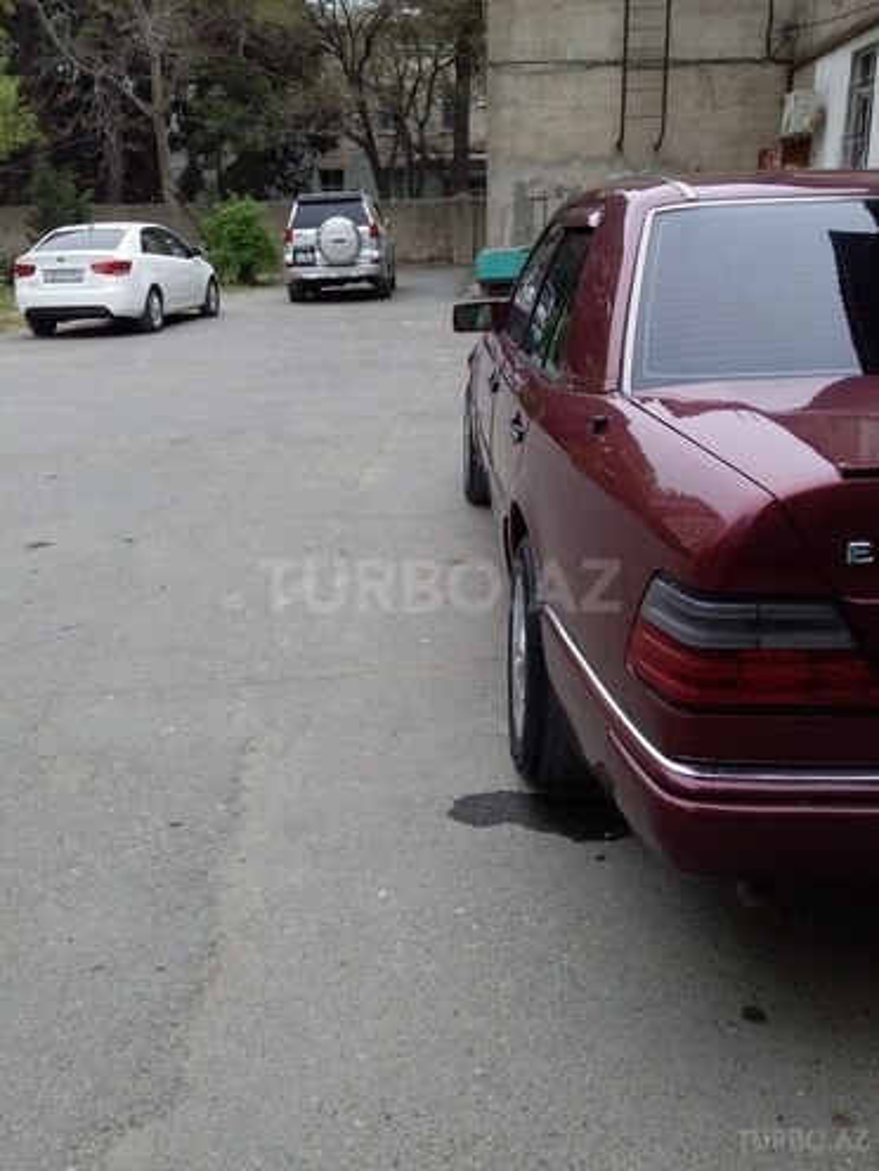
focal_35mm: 31
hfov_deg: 45.4
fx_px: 1050
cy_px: 586
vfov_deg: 58.4
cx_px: 440
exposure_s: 1/110
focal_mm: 3.3
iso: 40
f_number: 2.2
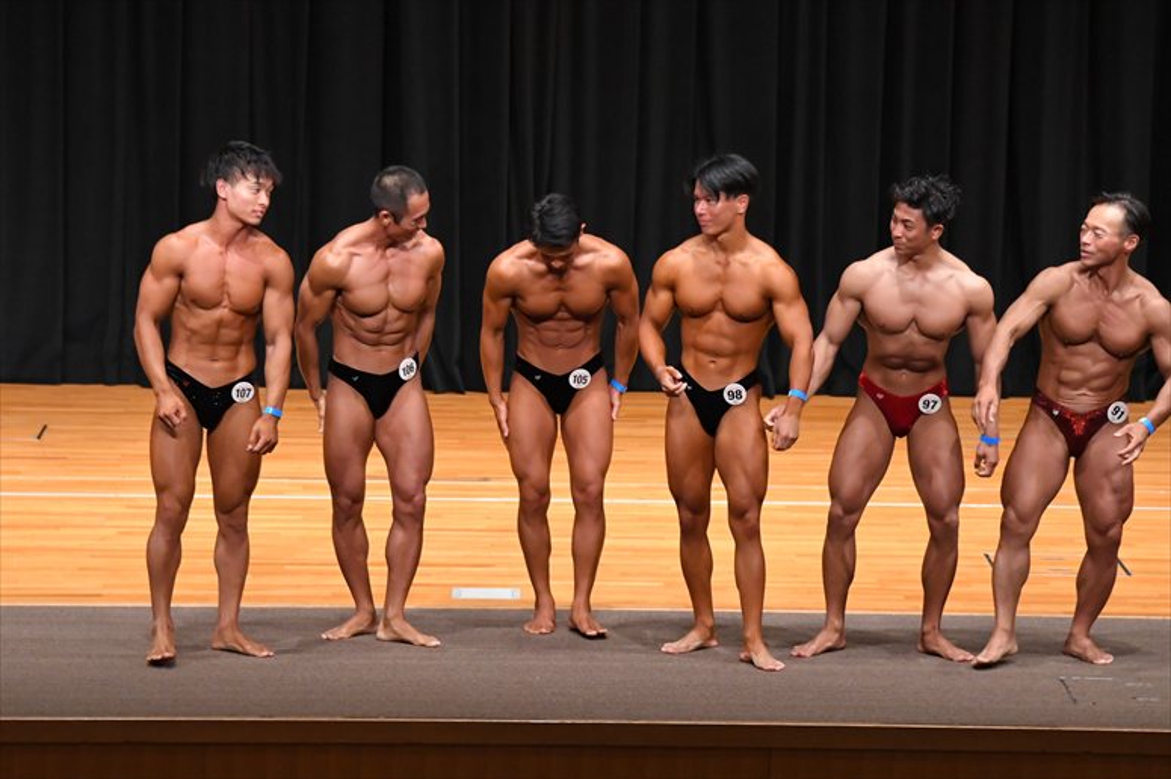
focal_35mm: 174
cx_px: 586
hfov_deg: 11.8
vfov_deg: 7.9
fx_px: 5657
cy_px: 390
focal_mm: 116
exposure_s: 1/400
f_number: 5.6
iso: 5000
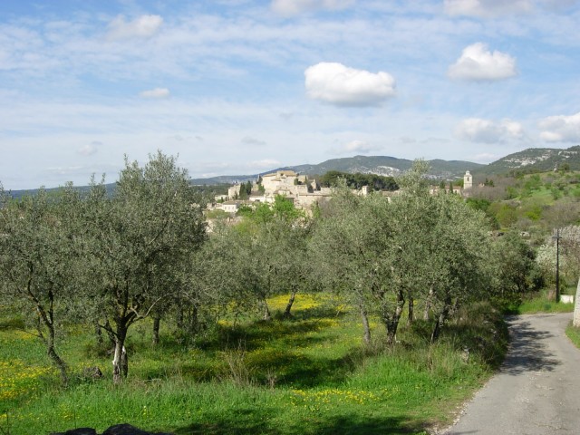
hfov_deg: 49.0
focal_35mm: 38
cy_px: 218
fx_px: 637
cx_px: 290
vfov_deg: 37.7
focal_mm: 7.8
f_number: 4.8
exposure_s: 1/558
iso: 64
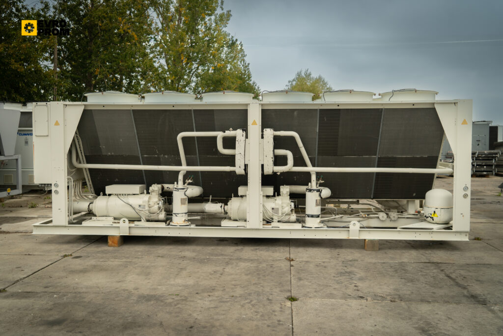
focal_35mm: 32
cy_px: 168
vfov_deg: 41.1
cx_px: 252
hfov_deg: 58.7
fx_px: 447
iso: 400
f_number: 4.5
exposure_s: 1/100
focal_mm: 32
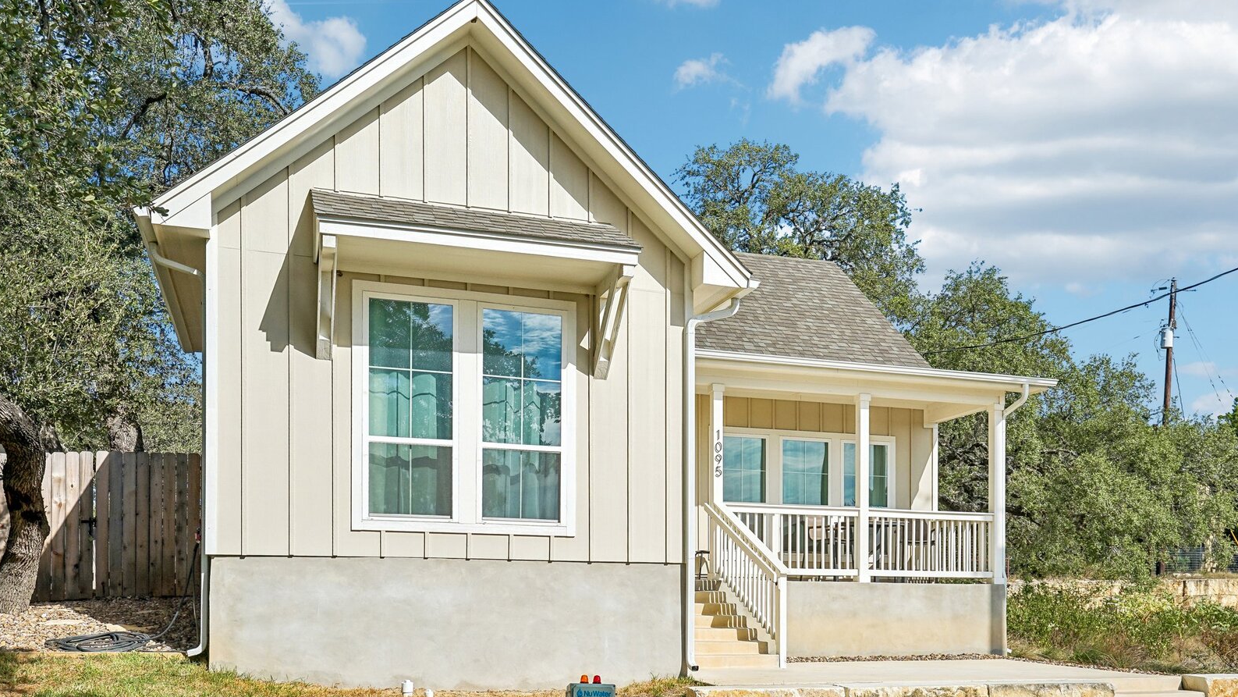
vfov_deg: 37.7
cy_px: 408
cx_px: 623
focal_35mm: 31
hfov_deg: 62.6
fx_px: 1018
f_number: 8
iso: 200
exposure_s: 1/1000
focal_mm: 29
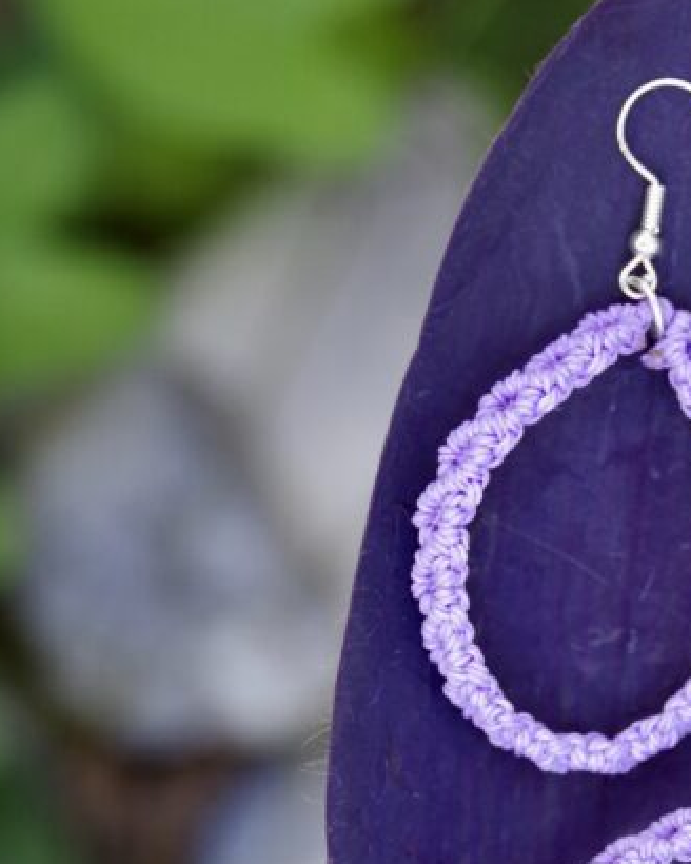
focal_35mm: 246
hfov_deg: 6.3
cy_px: 822
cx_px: 633
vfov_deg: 7.8
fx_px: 6289
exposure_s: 1/125
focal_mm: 105
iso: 1600
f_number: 5.6
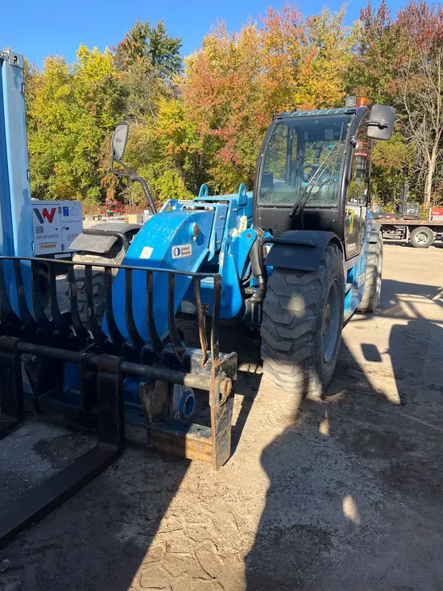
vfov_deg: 67.3
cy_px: 296
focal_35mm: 26
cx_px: 222
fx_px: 444
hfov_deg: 53.1
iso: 50
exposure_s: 1/1056
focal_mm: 5.1
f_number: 1.6
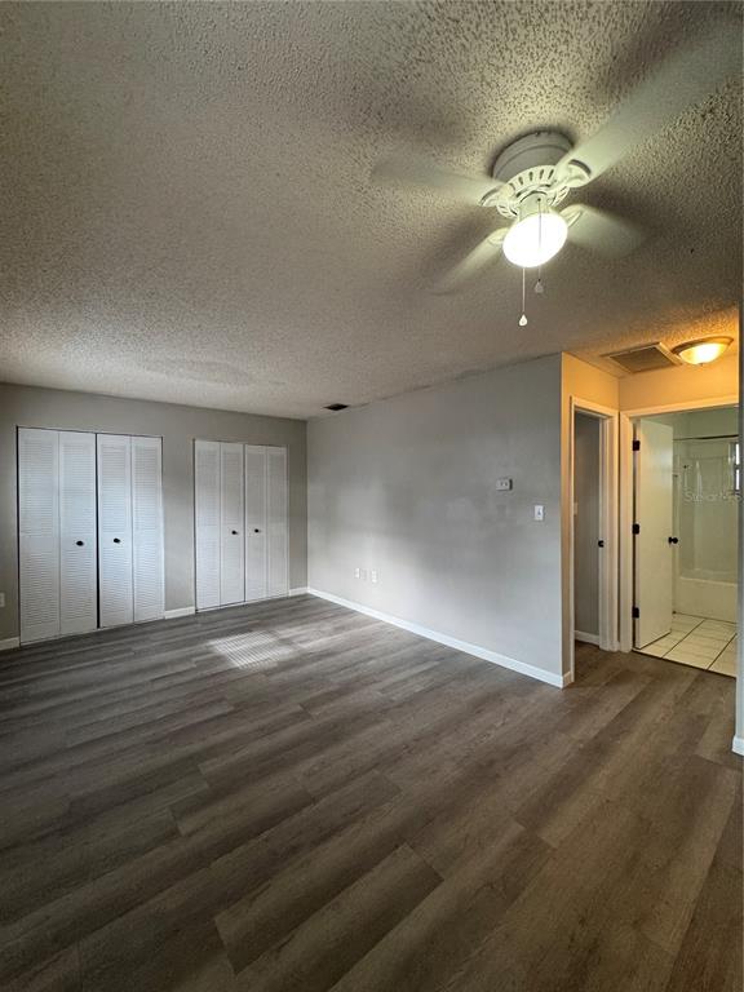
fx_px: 401
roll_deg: +0.7
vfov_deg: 102.1
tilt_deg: -0.2
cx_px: 372
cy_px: 496
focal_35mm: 14
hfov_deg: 85.7
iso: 250
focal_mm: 2.22
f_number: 2.2
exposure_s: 1/120
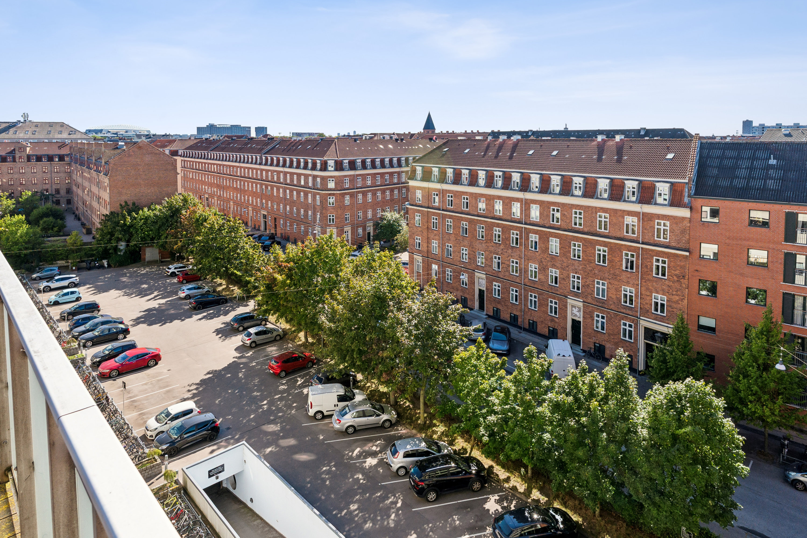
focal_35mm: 21
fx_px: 471
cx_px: 404
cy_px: 269
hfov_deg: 81.2
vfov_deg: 59.5
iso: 100
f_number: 6.3
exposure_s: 1/400
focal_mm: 14
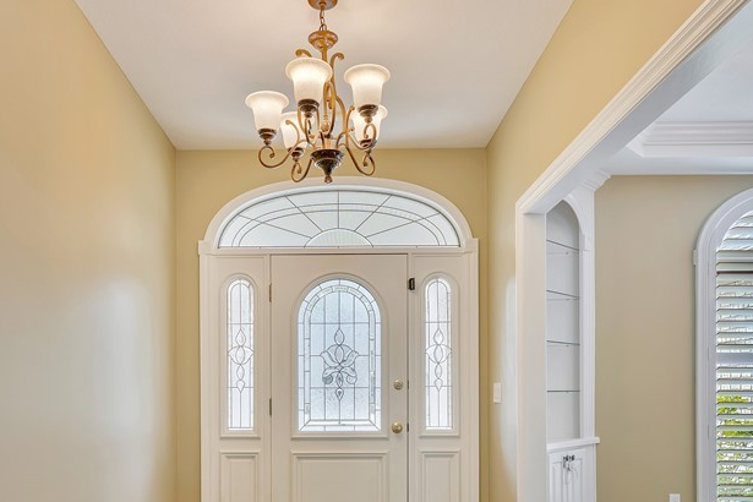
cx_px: 338
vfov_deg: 42.2
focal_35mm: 30
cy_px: 378
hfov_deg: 61.8
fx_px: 627
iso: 400
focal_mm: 17
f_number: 4
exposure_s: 1/100
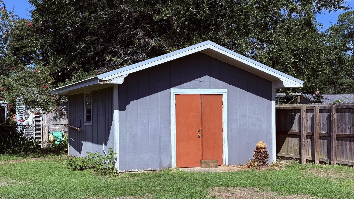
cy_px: 120
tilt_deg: -0.2
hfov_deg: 39.2
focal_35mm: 53
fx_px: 498
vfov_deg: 22.6
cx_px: 179
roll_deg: +0.2
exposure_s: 1/7874
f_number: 1.78
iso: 100
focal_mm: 6.76
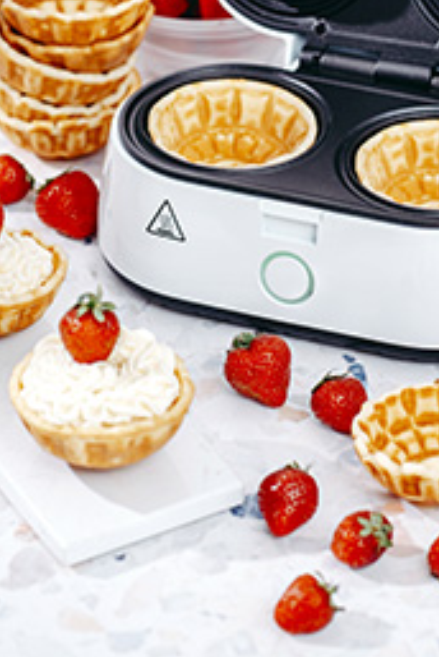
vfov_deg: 12.3
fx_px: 3010
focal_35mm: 165
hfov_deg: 8.3
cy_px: 51
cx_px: 315
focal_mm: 85
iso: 100
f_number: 3.5
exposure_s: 1/15
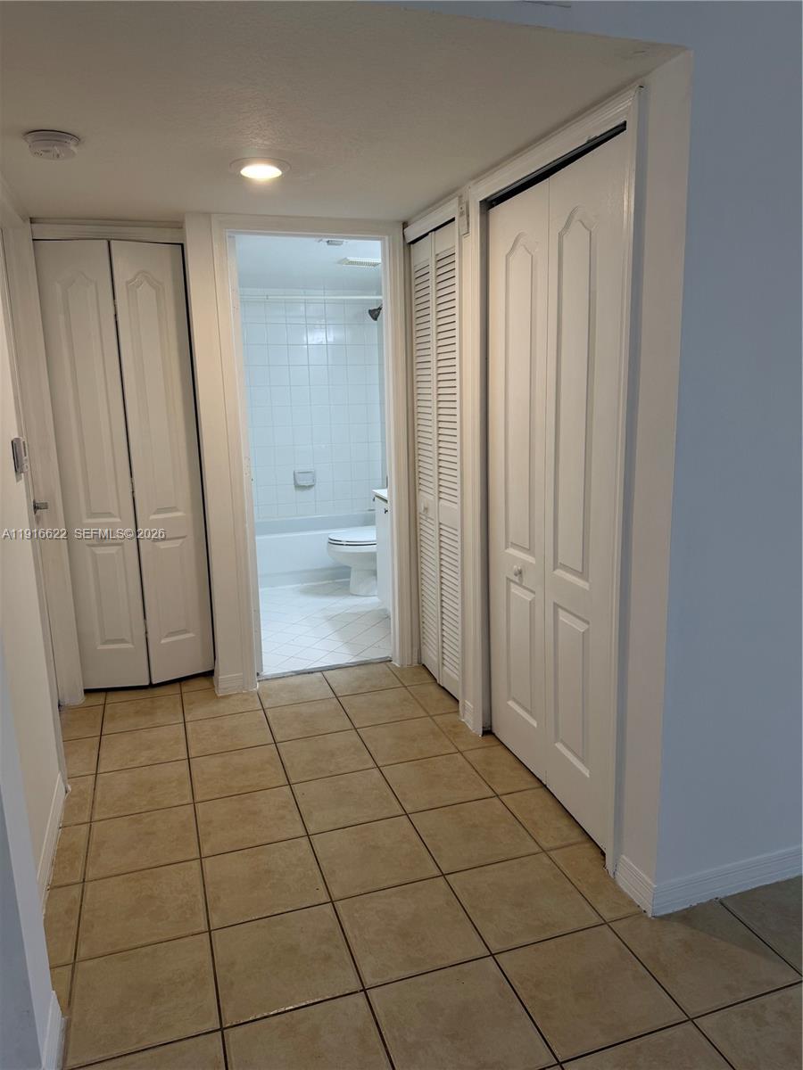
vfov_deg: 71.6
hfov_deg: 56.8
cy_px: 535
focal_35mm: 24
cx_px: 402
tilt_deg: -11.8
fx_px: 742
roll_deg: +1.5
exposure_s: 1/120
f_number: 1.78
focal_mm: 6.76
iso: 100
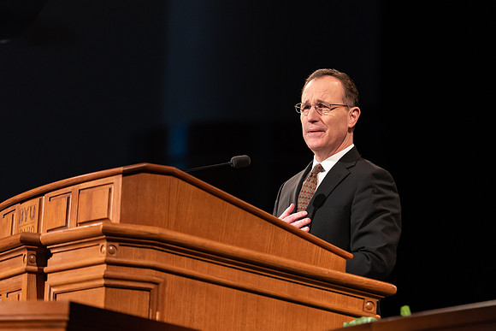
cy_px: 155
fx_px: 3207
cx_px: 285
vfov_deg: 5.9
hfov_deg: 8.8
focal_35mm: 233
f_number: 2.8
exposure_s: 1/320
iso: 1250
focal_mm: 175
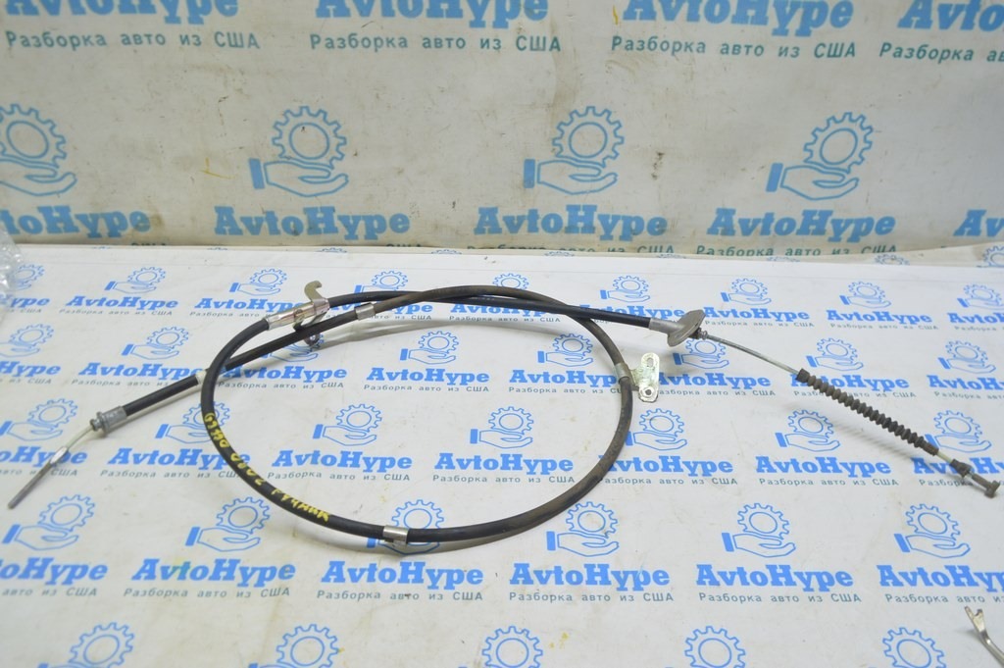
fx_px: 752
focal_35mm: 27
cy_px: 334
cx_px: 502
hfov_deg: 67.4
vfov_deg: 47.9
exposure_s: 1/20
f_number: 5.6
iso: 400
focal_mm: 18
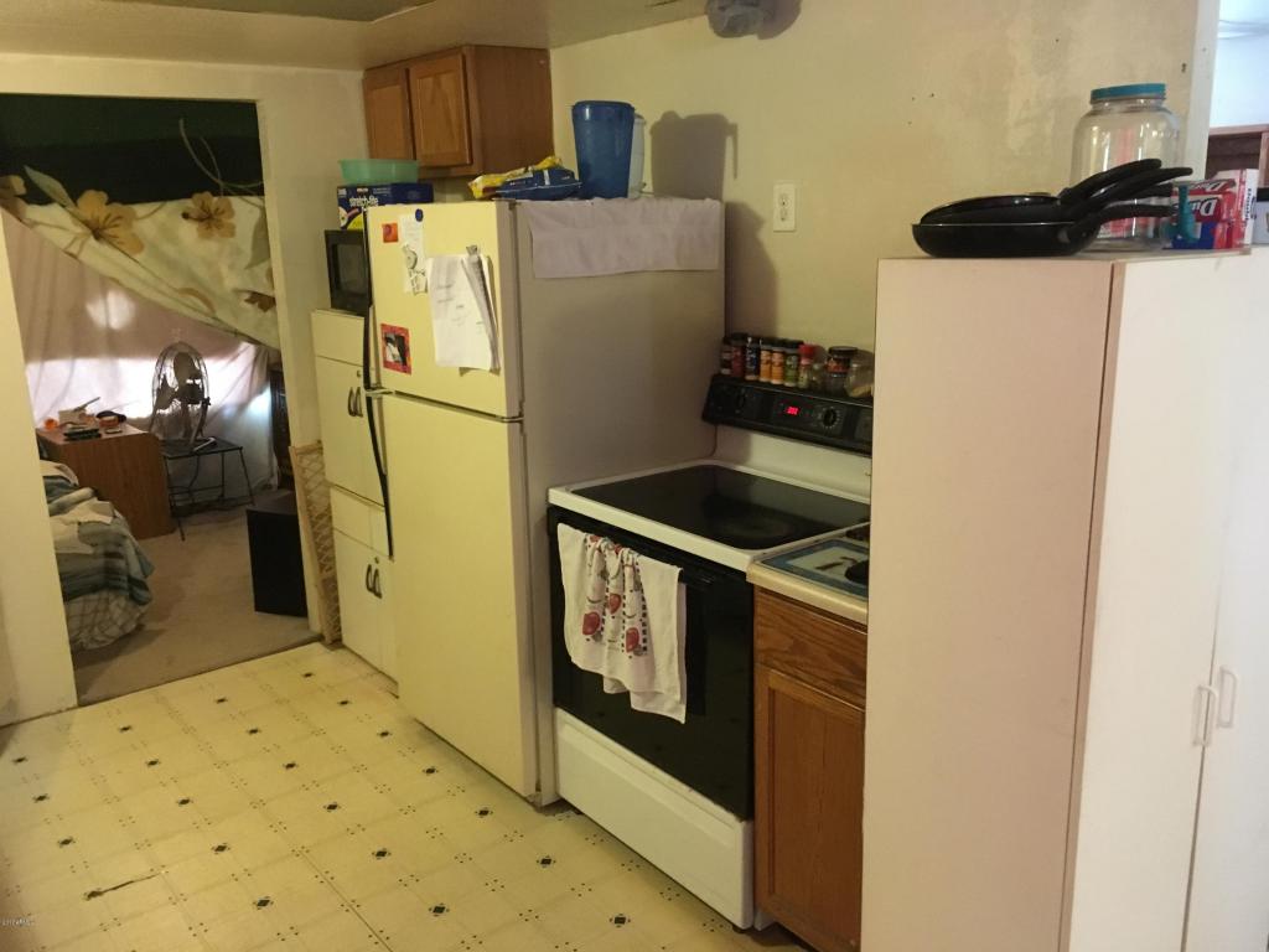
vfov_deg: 48.2
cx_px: 634
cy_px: 476
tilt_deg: -14.8
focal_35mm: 29
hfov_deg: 61.7
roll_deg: +1.9
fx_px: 1063
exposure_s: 1/15
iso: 250
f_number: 2.2
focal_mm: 4.15
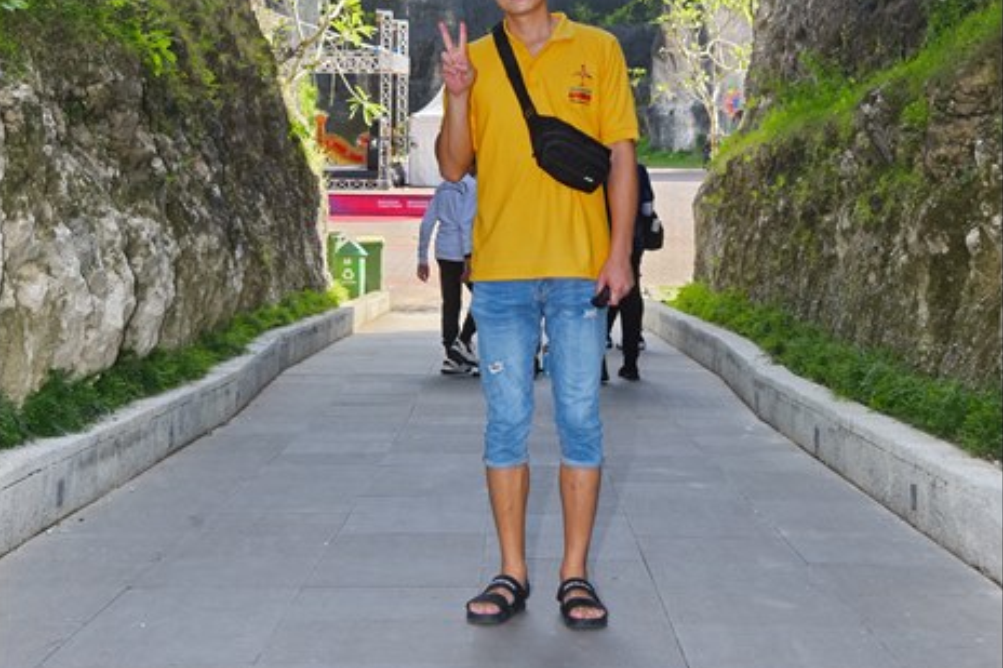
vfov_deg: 19.2
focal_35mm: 68
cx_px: 499
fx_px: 1894
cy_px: -65
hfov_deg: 29.7
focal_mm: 45
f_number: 8
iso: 100
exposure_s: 1/250
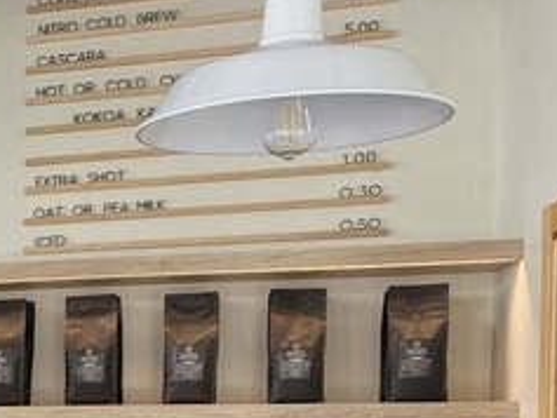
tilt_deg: -4.5
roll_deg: +0.4
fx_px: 1272
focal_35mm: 79
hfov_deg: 21.0
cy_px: 514
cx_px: -275
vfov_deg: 17.7
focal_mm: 4.25
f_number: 1.8
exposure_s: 1/121
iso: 80
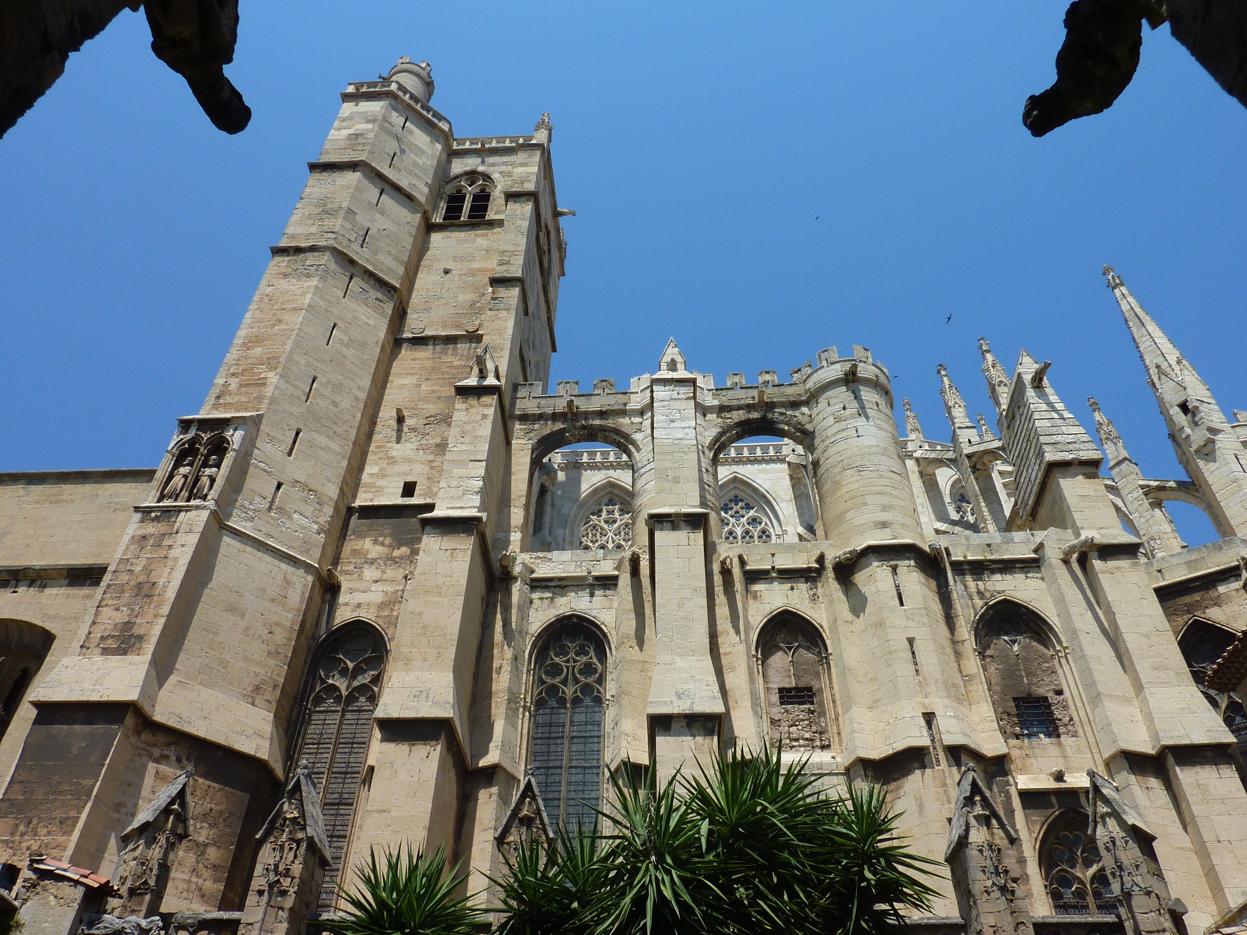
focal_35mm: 25
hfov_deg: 69.4
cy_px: 468
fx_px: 901
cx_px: 624
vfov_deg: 54.9
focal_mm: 4.1
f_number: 5
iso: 80
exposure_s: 1/500
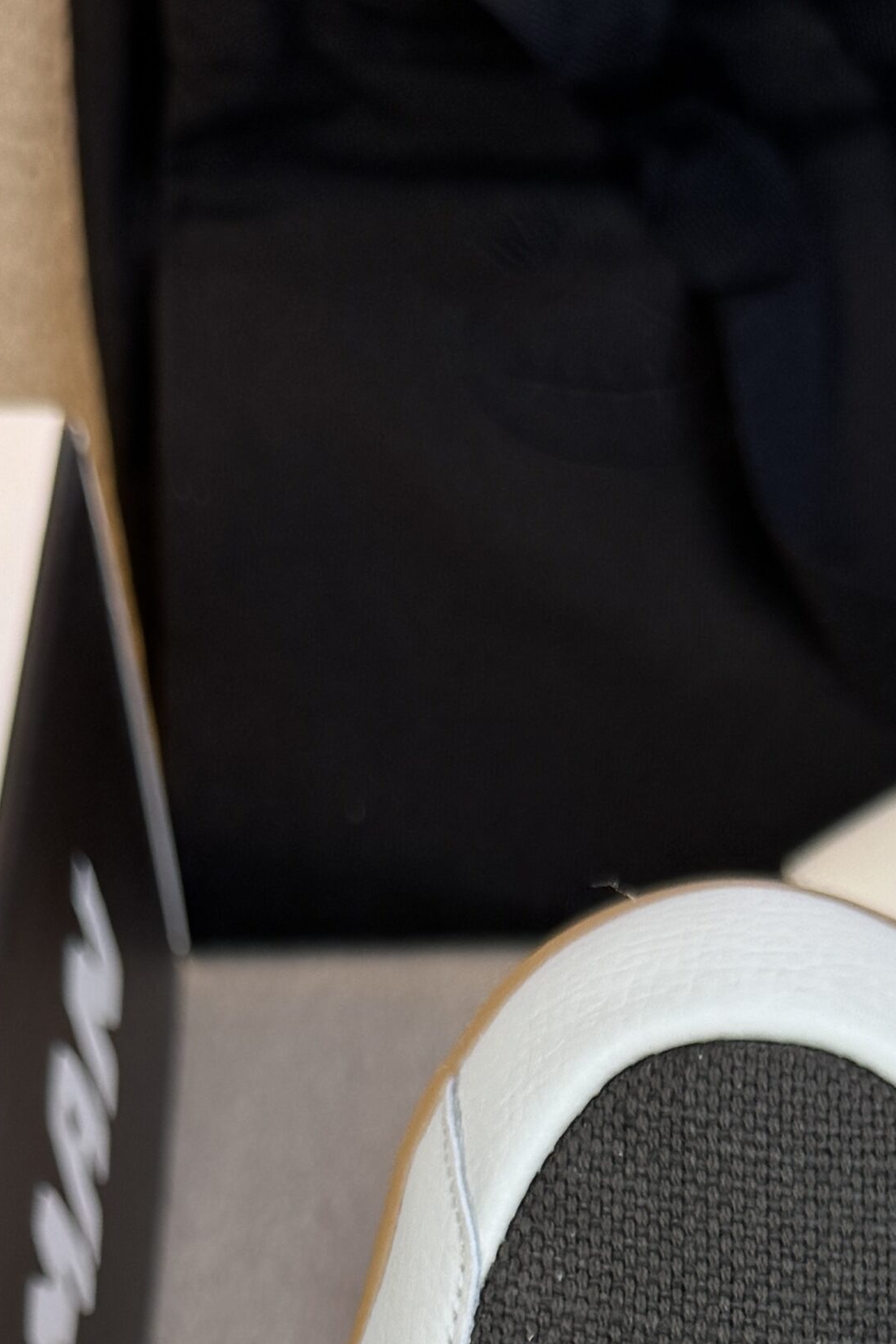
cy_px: 1885
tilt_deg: -58.6
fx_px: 3211
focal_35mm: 86
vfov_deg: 20.9
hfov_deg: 15.8
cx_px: 715
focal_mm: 6.76
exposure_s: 1/664
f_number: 1.78
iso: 80
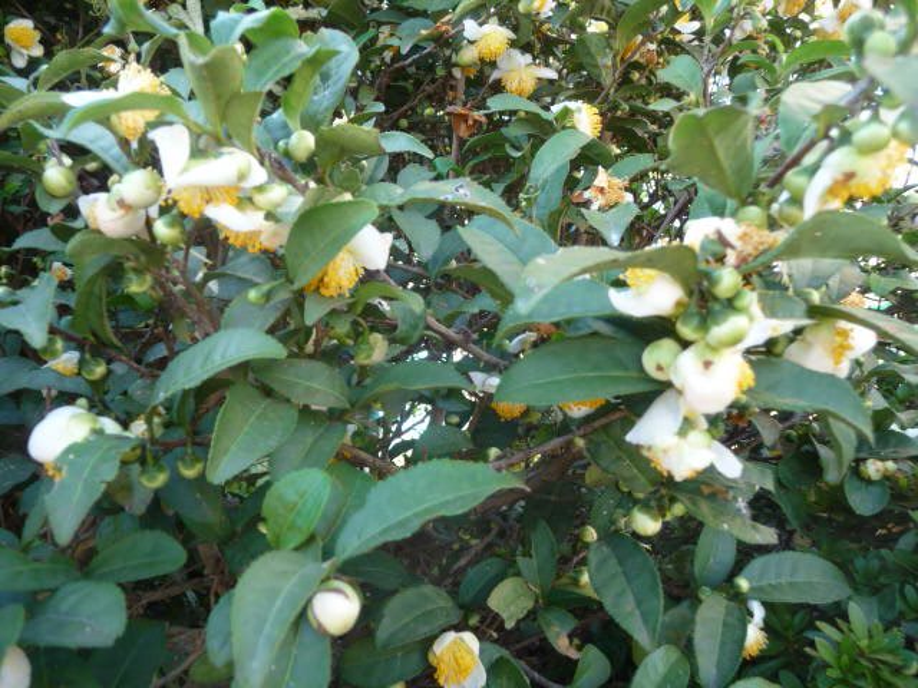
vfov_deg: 49.7
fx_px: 743
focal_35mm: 28
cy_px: 344
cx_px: 459
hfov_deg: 63.4
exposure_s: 1/50
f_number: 3.3
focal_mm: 4.7
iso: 100
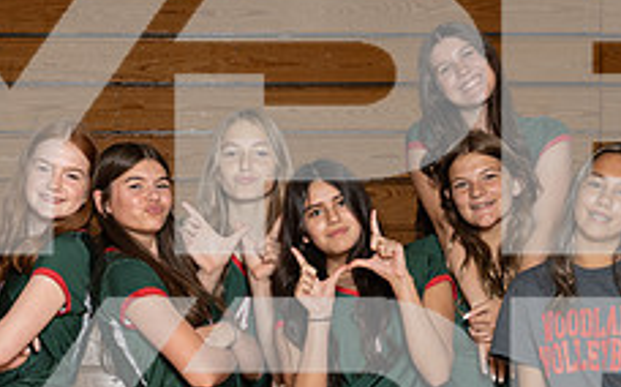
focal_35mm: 143
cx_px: 146
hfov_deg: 14.6
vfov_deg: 9.1
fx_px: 2418
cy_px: 438
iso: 1250
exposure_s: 1/250
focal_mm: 43
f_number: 8
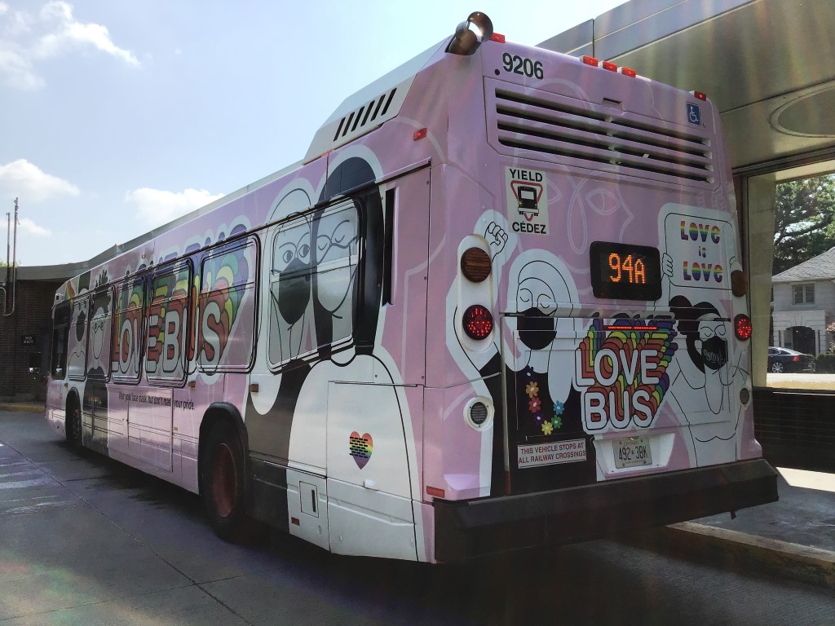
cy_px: 313
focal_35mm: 31
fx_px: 748
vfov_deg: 45.4
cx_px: 418
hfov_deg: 58.4
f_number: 2.4
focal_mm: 3.3
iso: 25
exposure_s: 1/1217
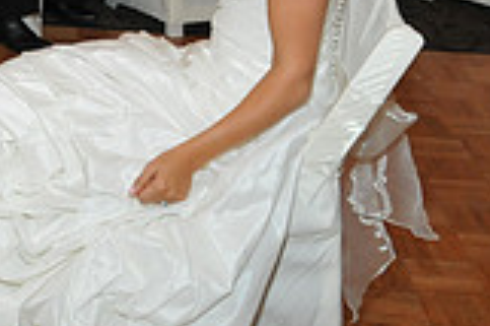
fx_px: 1319
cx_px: -167
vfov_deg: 13.7
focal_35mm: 97
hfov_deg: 19.3
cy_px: -66
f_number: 3.5
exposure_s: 1/25
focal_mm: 18
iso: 800
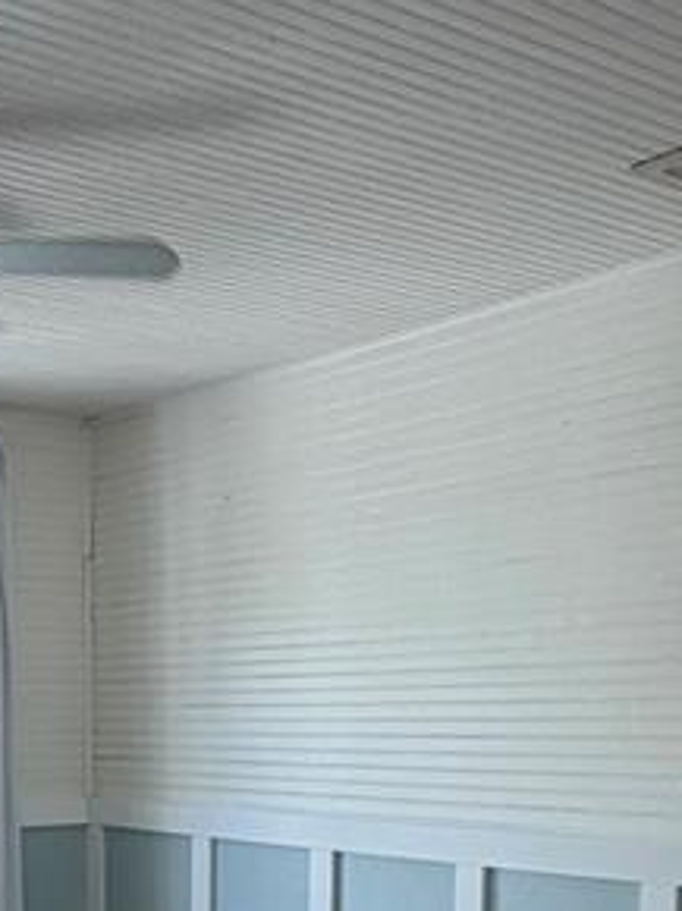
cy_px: 873
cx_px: 211
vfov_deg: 31.2
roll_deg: +0.1
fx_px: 1526
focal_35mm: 58
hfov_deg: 25.0
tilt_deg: -3.9
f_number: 2.2
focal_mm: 2.22
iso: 50
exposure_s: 1/148
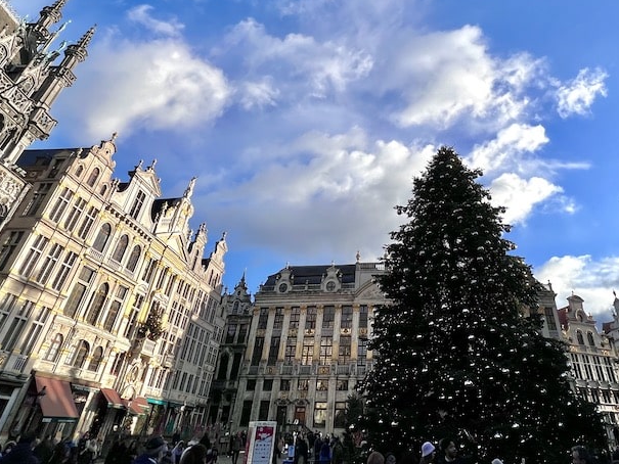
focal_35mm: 22
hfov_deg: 75.3
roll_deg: -2.6
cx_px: 380
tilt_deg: +41.7
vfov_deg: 56.3
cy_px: 88
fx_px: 393
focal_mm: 1.57
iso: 32
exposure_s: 1/1876
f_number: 1.8
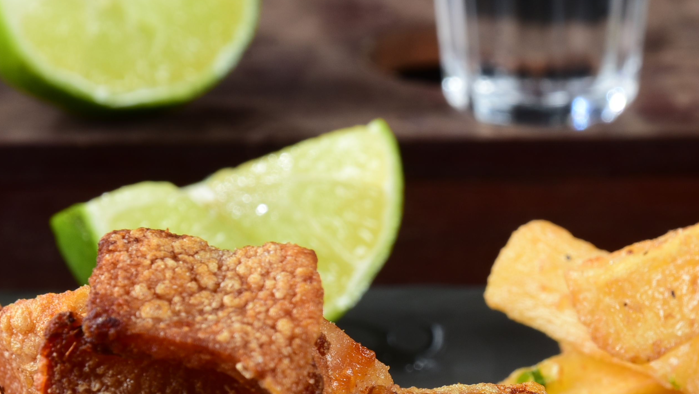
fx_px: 3967
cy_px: 370
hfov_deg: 10.0
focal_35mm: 214
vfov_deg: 5.7
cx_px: 588
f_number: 13
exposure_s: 1/100
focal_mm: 85
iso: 200
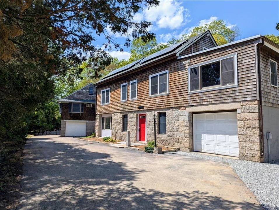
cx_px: 140
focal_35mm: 24
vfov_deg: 56.9
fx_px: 194
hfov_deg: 71.5
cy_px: 105
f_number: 1.85
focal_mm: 6.81
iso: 44
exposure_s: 1/2410
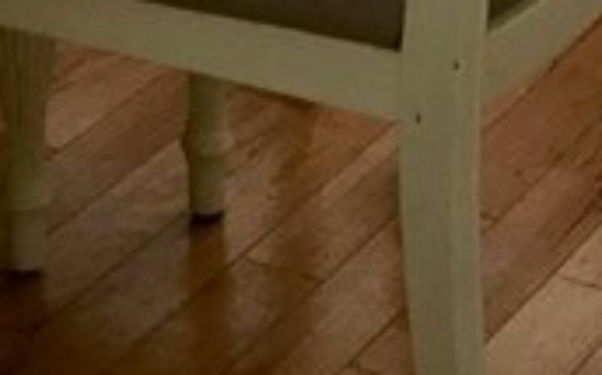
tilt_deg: -8.1
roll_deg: +2.4
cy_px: -845
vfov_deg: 6.6
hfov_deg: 11.8
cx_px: 203
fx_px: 2900
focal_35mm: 177
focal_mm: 3.99
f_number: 1.8
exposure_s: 1/93
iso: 20
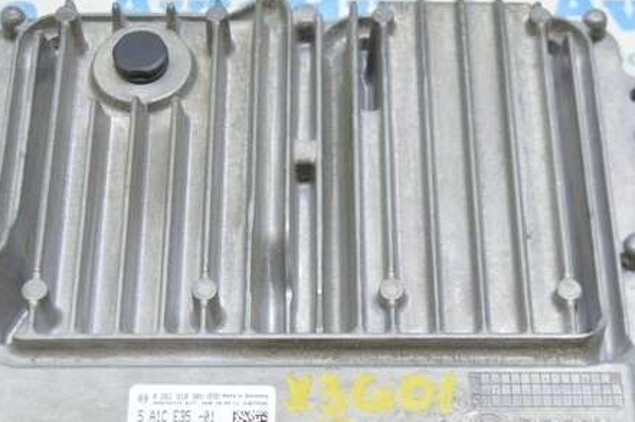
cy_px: 354
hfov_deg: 25.3
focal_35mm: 80
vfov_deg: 16.8
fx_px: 1412
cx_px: 314
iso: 400
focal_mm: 23
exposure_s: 1/40
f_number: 3.8
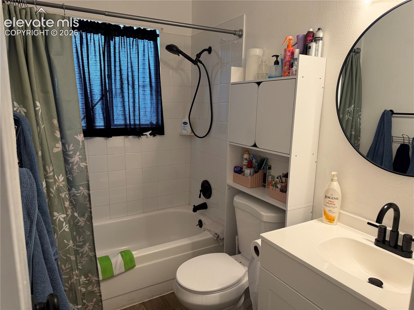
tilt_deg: -10.0
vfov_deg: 56.8
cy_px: 155
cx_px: 207
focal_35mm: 24
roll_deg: -0.1
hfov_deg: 71.6
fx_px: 287
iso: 125
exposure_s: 1/60
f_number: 1.78
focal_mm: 6.76
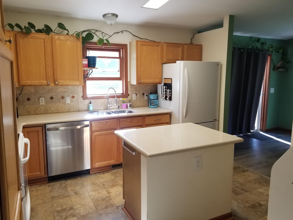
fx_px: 220
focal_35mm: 26
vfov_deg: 53.1
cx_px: 146
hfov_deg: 67.3
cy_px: 110
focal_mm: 4.25
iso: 80
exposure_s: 1/60
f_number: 1.7
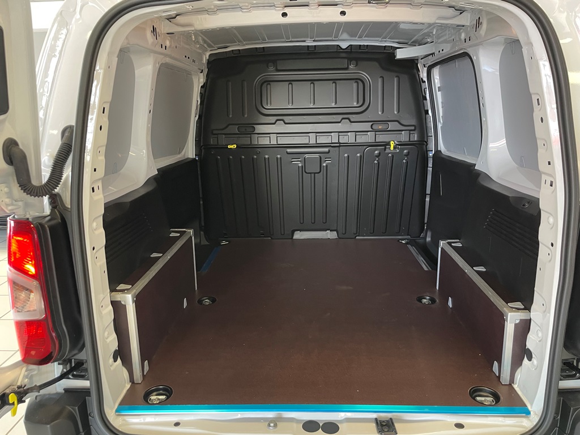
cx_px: 290
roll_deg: +1.8
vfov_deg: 53.1
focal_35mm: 26
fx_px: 436
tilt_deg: -16.3
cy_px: 218
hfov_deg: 67.3
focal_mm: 4.2
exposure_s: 1/60
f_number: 1.6
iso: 250
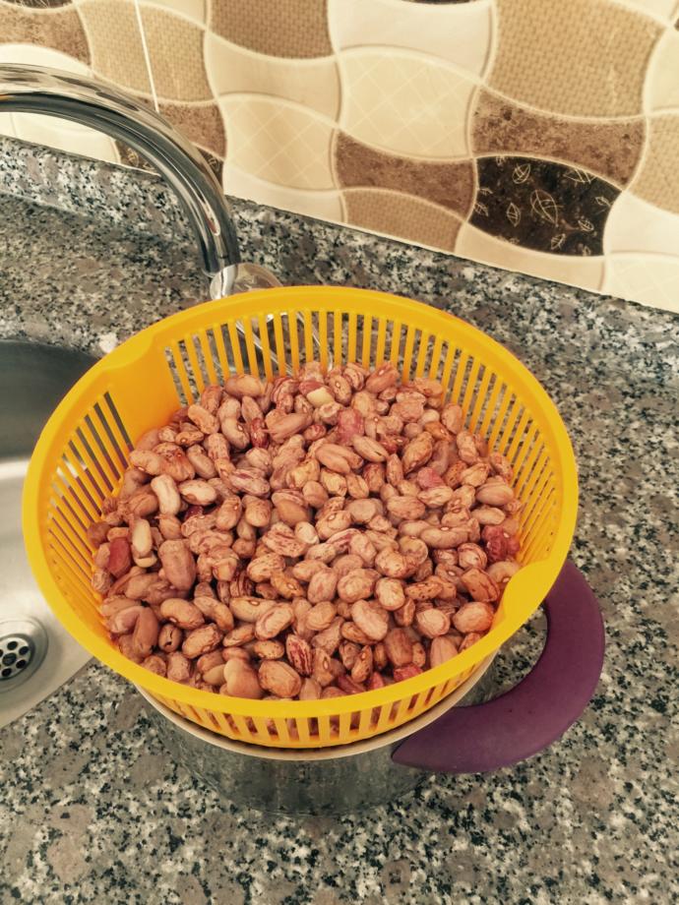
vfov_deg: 61.7
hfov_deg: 48.2
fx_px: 758
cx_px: 340
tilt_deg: -49.9
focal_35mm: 29
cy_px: 452
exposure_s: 1/17
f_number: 2.2
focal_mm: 4.15
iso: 64
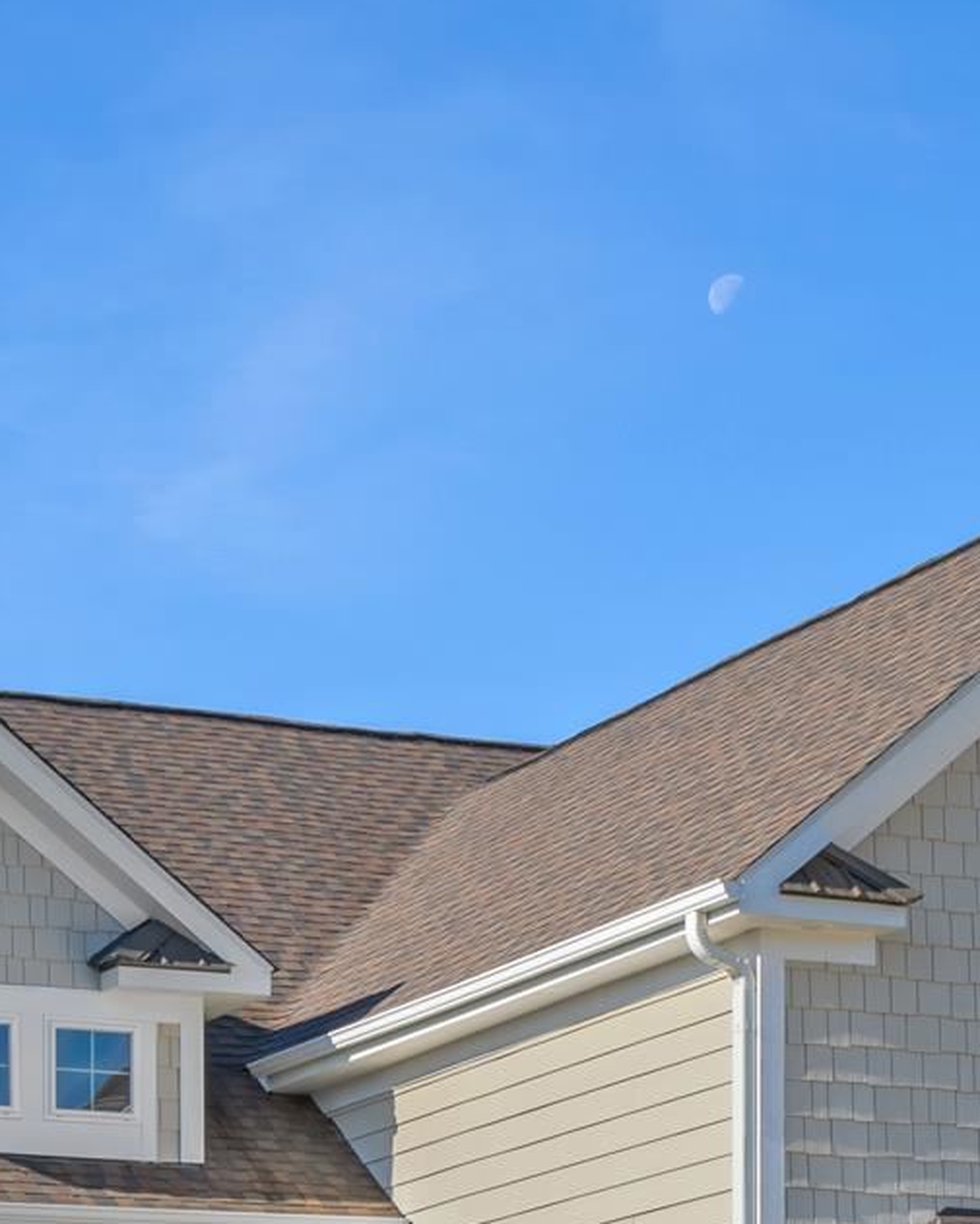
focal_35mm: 119
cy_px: 1202
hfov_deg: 12.9
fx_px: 4313
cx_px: 309
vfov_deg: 15.9
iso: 160
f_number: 8
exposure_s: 1/60
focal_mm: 32
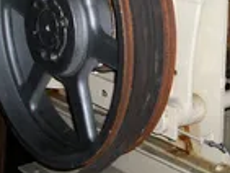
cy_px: -18
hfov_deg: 18.9
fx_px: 678
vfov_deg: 14.2
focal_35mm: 102
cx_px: 207
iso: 140
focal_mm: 5.9
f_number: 4.5
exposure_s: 1/64
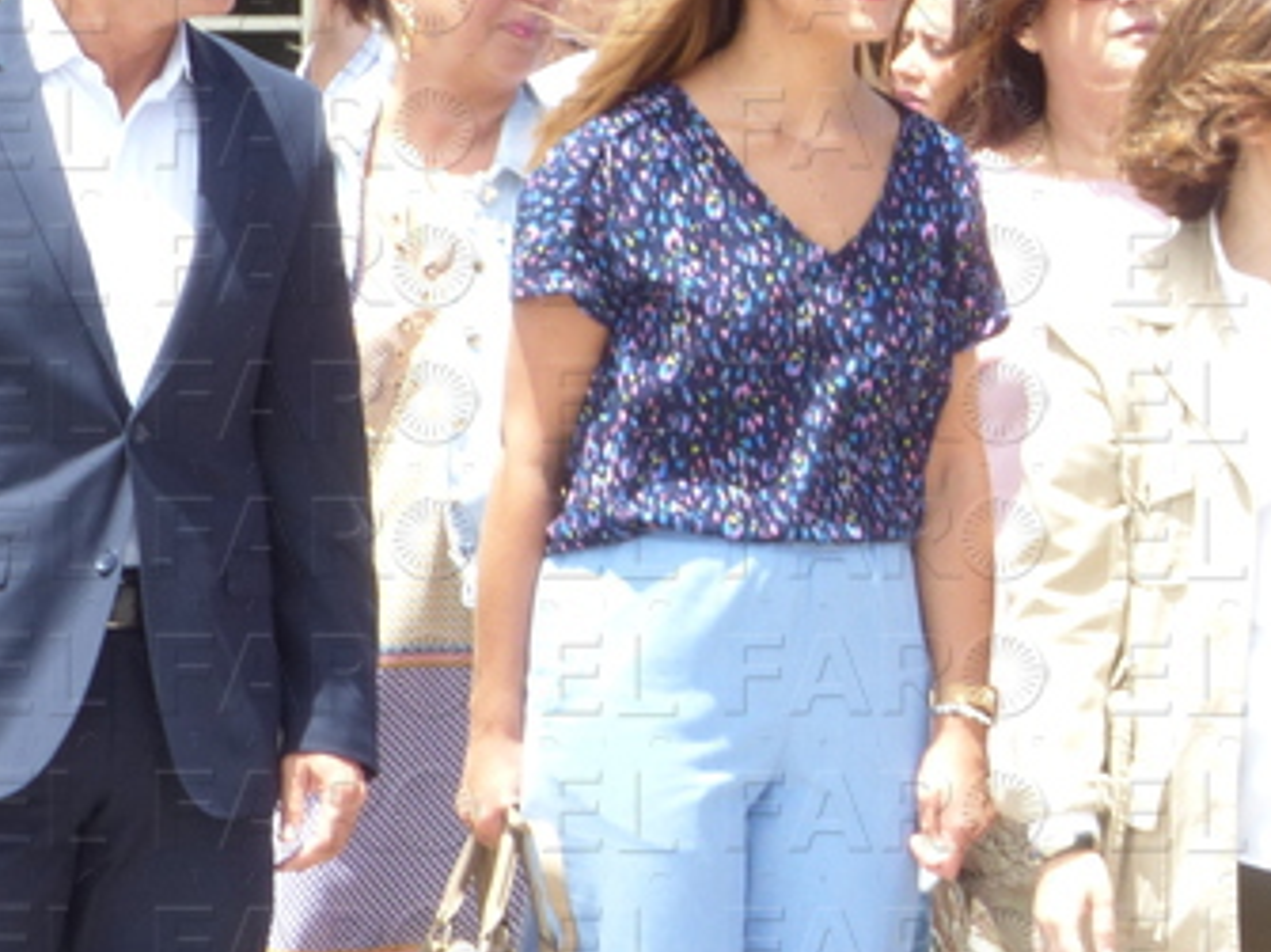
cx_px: 1313
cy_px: 292
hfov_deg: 5.3
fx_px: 13580
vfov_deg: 4.0
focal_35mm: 370
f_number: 8
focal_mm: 21.8
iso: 100
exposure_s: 1/60
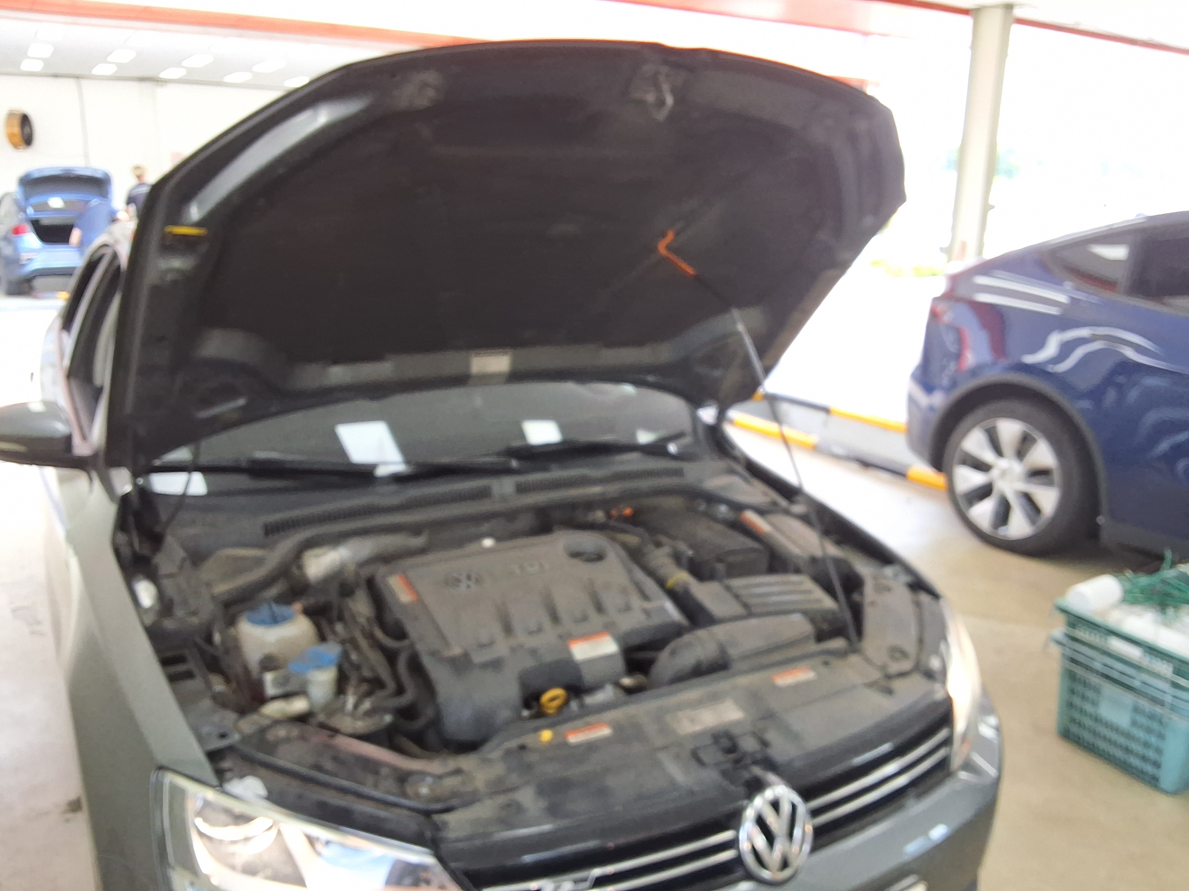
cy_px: 446
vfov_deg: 49.7
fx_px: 962
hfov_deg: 63.4
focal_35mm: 28
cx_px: 594
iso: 50
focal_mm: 2.91
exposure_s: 1/120
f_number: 1.9
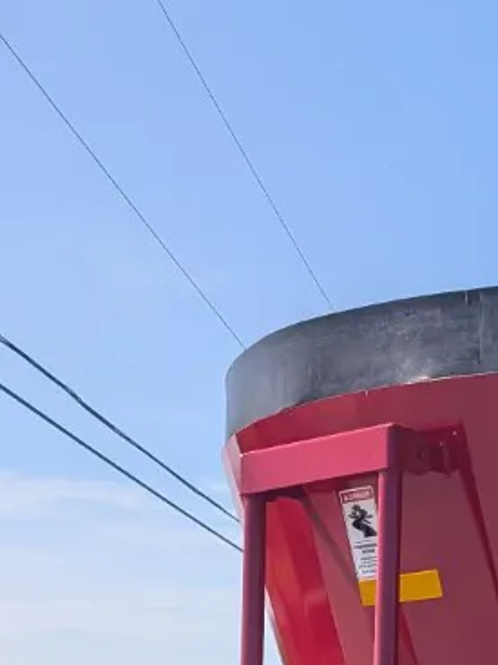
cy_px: 864
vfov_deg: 19.3
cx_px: 920
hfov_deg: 13.9
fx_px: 1804
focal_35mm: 94
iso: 21
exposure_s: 1/892
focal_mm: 6.9
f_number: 1.68
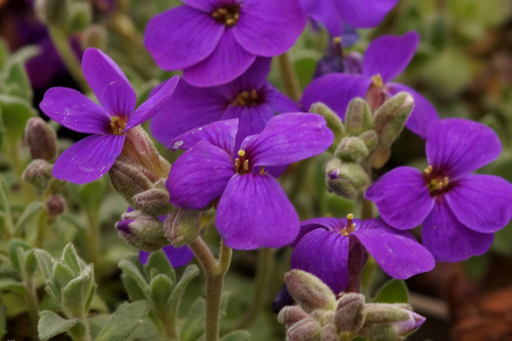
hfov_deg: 7.7
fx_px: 3782
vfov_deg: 5.2
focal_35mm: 266
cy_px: 151
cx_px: 157
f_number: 8
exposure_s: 1/160
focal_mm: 100
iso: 640
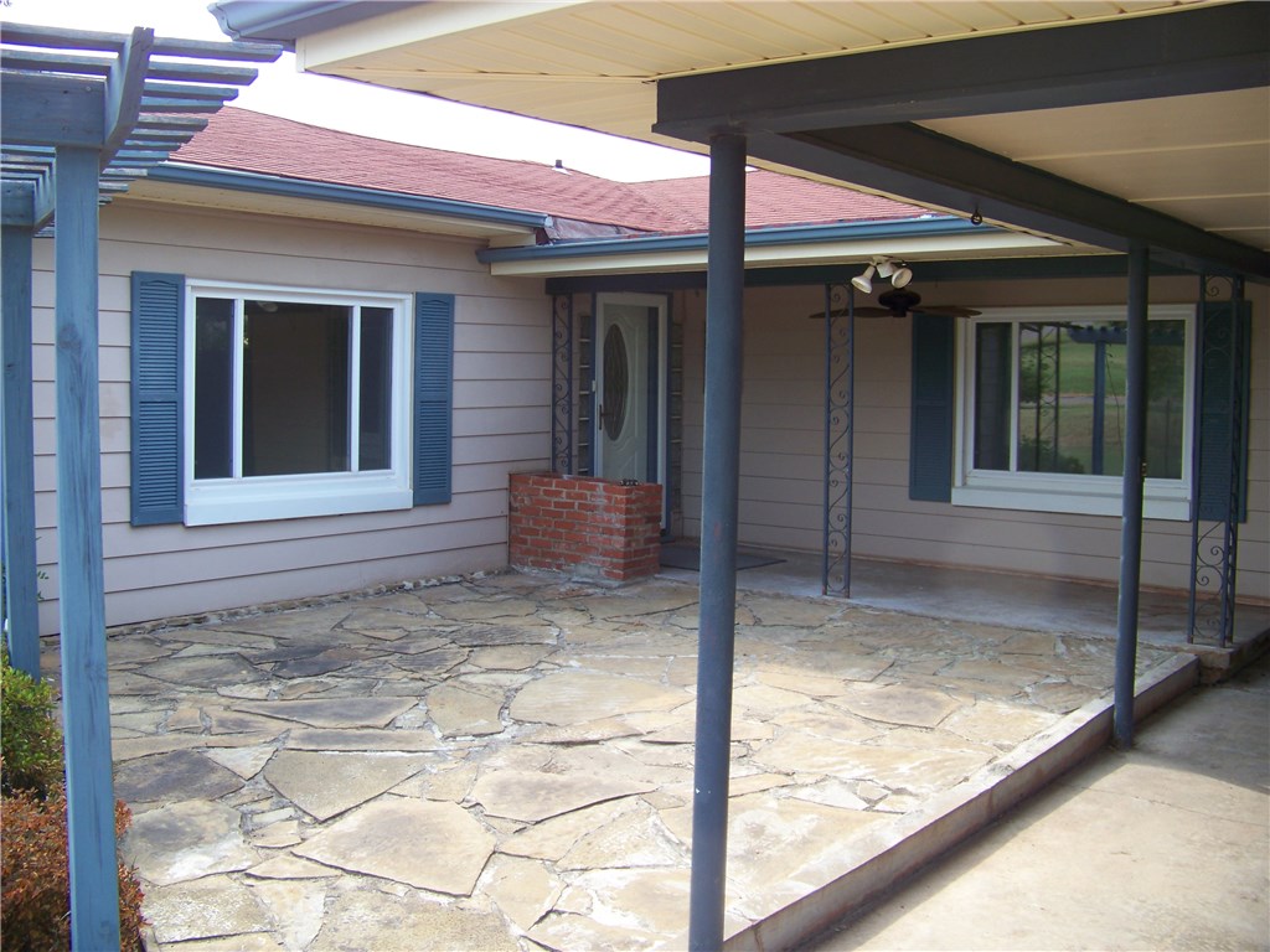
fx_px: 1321
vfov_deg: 39.7
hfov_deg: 51.4
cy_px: 476
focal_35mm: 36
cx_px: 635
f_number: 2.8
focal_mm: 5.85
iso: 64
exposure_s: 1/200
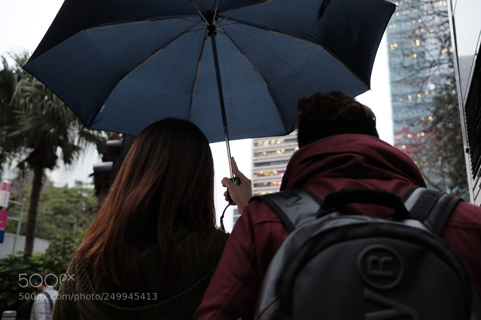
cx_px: 240
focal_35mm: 35
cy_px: 160
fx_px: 468
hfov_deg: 54.4
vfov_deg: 37.8
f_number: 2.8
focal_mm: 23
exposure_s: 1/500
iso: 5000
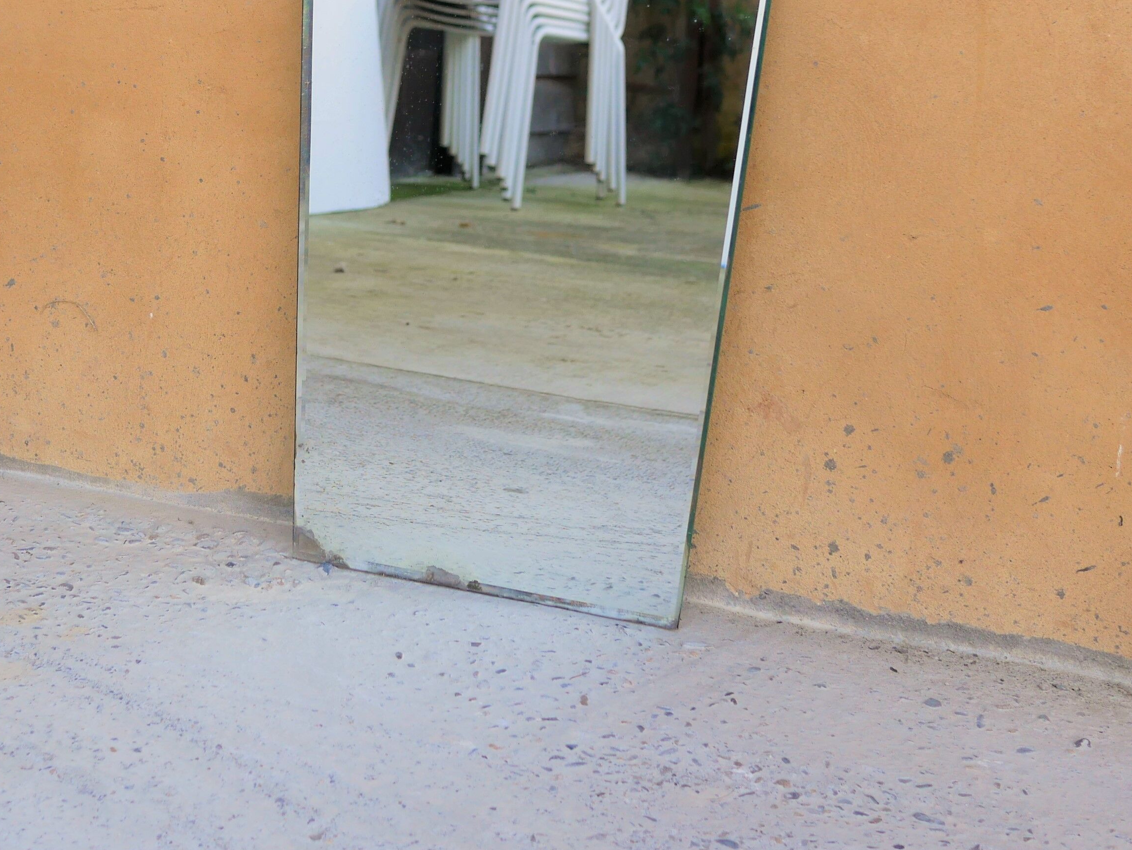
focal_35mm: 80
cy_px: 76
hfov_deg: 24.3
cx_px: 417
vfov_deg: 18.1
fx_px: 2617
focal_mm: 20
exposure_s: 1/320
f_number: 2.8
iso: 200
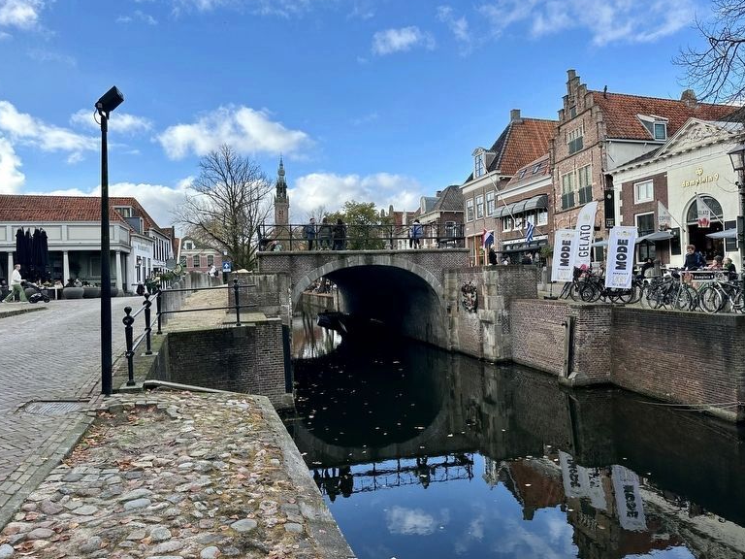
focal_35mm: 25
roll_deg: +1.2
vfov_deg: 54.9
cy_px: 276
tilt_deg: +0.0
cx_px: 377
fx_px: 538
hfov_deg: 69.4
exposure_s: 1/1949
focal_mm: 6.86
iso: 80
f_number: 1.78
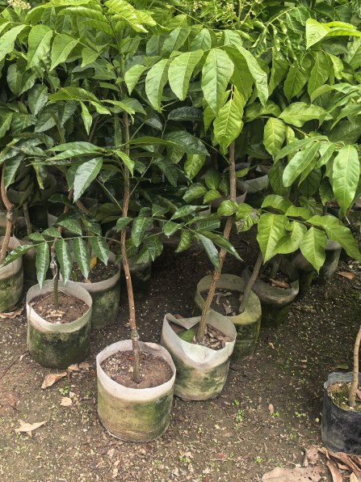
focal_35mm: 43
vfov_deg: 43.7
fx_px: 598
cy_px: 196
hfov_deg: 32.9
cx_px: 86
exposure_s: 1/140
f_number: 2
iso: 50
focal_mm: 5.75
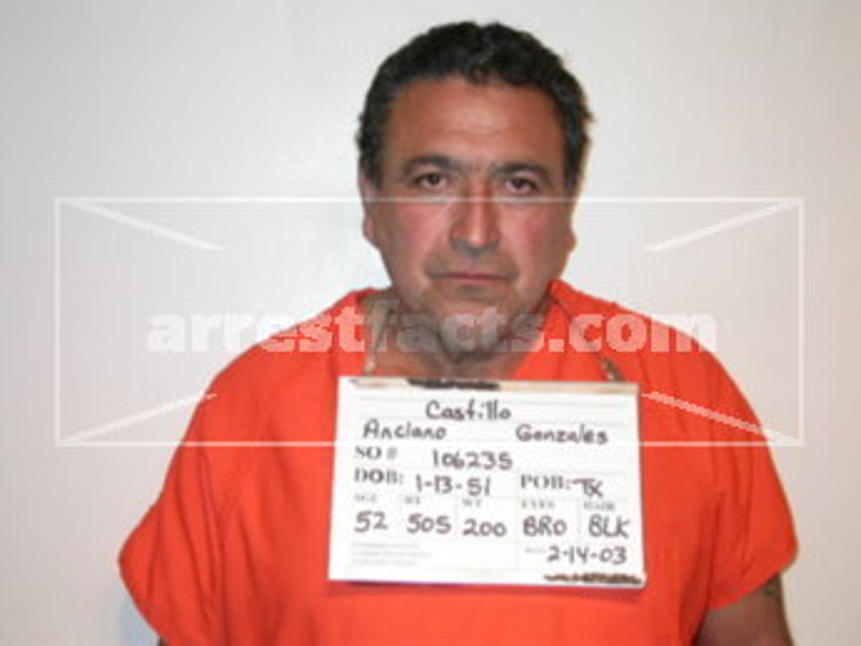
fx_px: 1543
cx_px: 430
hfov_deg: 31.2
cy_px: 323
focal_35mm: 62
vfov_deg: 23.7
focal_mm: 12.9
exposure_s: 1/60.3
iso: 100
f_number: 3.1
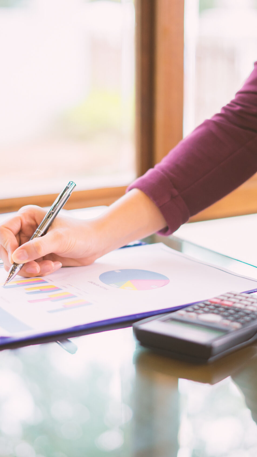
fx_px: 957
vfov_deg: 26.8
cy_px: 228
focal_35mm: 79
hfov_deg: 15.3
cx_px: 134
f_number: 1.8
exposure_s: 1/160
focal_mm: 50
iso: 640
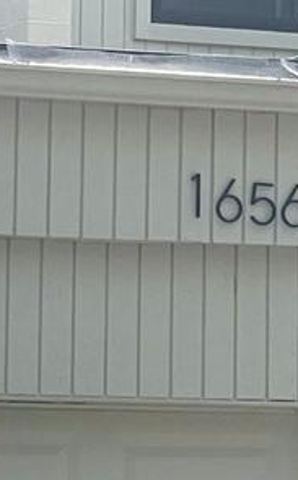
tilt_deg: +3.6
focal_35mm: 355
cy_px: 327
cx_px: 291
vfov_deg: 5.9
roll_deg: -0.4
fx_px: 4627
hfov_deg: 3.7
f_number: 2.2
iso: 20
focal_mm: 7.5
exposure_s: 1/834
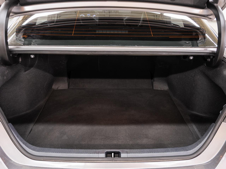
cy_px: 84
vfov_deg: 44.8
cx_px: 113
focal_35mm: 31
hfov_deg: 57.6
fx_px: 206
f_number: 5.6
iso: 100
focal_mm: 29.1
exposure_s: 1.3
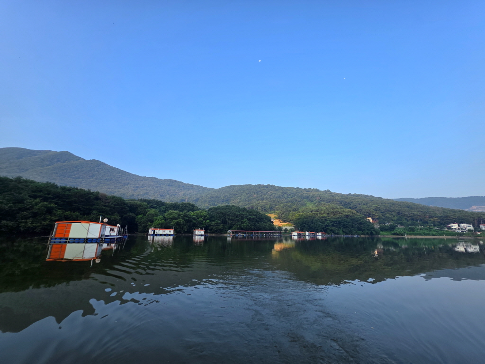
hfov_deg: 106.2
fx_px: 182
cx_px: 242
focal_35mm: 13
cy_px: 182
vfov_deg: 89.9
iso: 40
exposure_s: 1/688
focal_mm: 2.2
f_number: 1.9
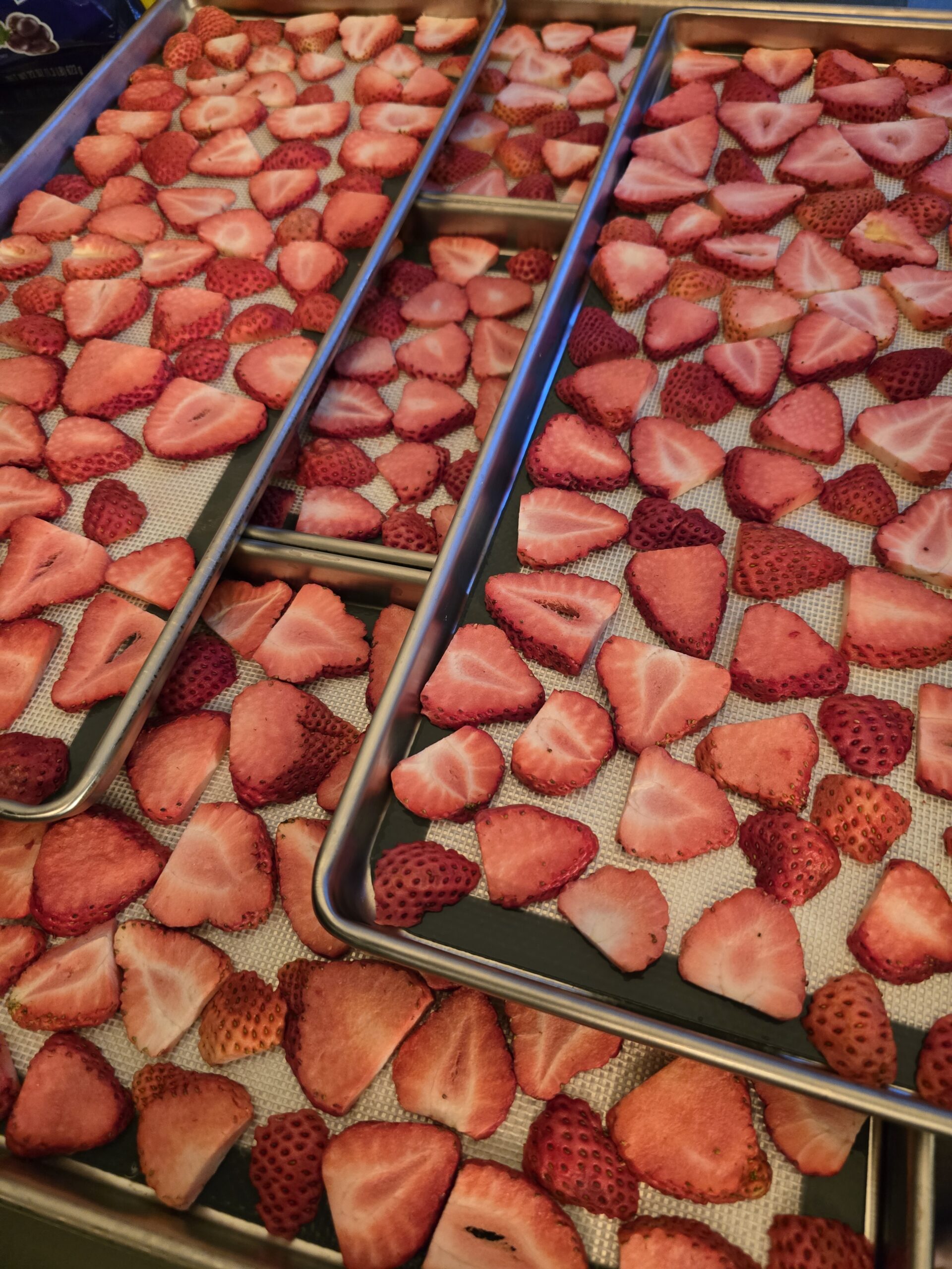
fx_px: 843
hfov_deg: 58.9
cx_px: 476
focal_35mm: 23
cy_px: 634
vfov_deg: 73.9
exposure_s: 1/60
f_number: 1.7
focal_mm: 6.3
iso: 800
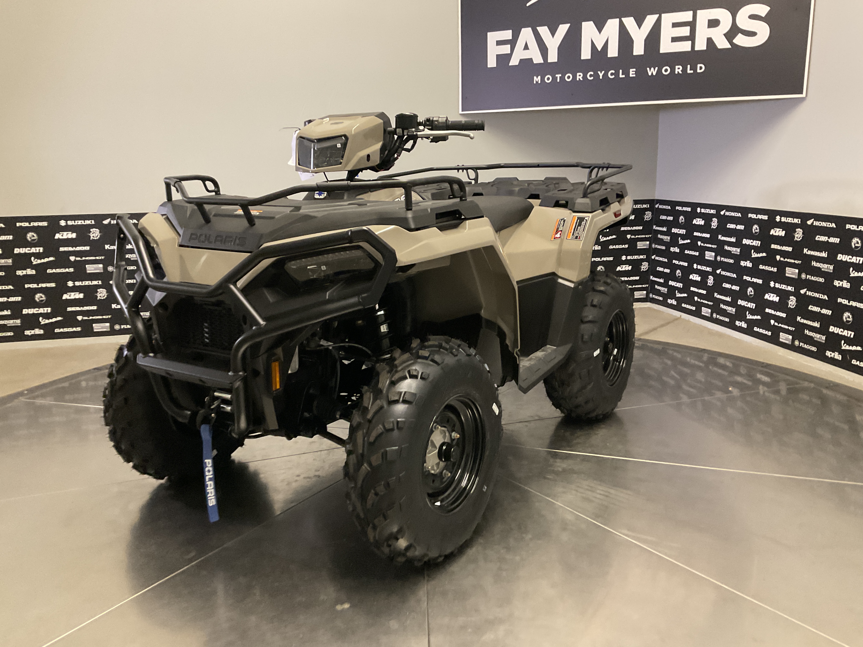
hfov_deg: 61.7
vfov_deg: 48.2
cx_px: 432
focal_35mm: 29
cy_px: 324
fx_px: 723
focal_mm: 3
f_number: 1.8
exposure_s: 1/40
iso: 250
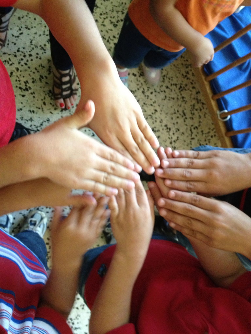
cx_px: 126
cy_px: 167
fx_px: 338
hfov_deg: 40.7
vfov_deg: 52.6
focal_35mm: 35
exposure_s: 1/20
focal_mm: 4.28
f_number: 2.4
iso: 400
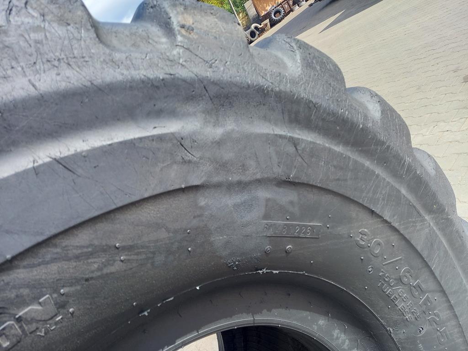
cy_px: 176
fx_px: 338
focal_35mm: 25
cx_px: 234
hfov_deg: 69.4
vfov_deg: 54.9
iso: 50
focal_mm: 4.65
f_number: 1.8
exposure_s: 1/286
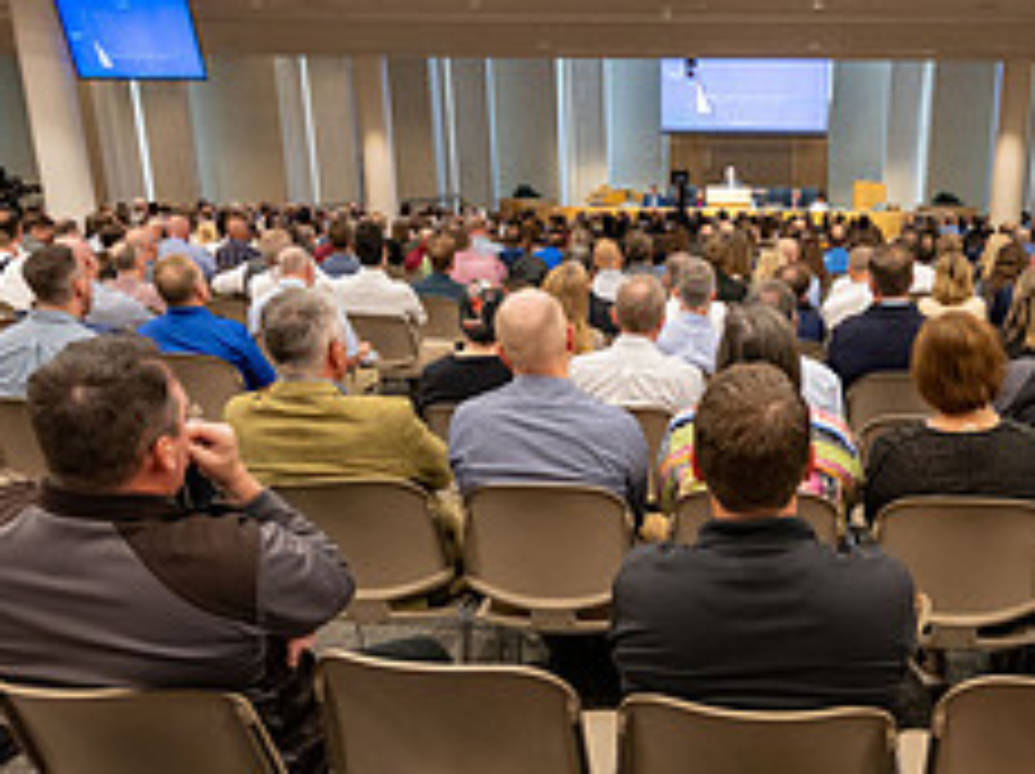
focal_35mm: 34
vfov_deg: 41.1
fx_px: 1016
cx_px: 752
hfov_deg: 52.1
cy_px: 529
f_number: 4
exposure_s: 1/100
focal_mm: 14
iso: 1600
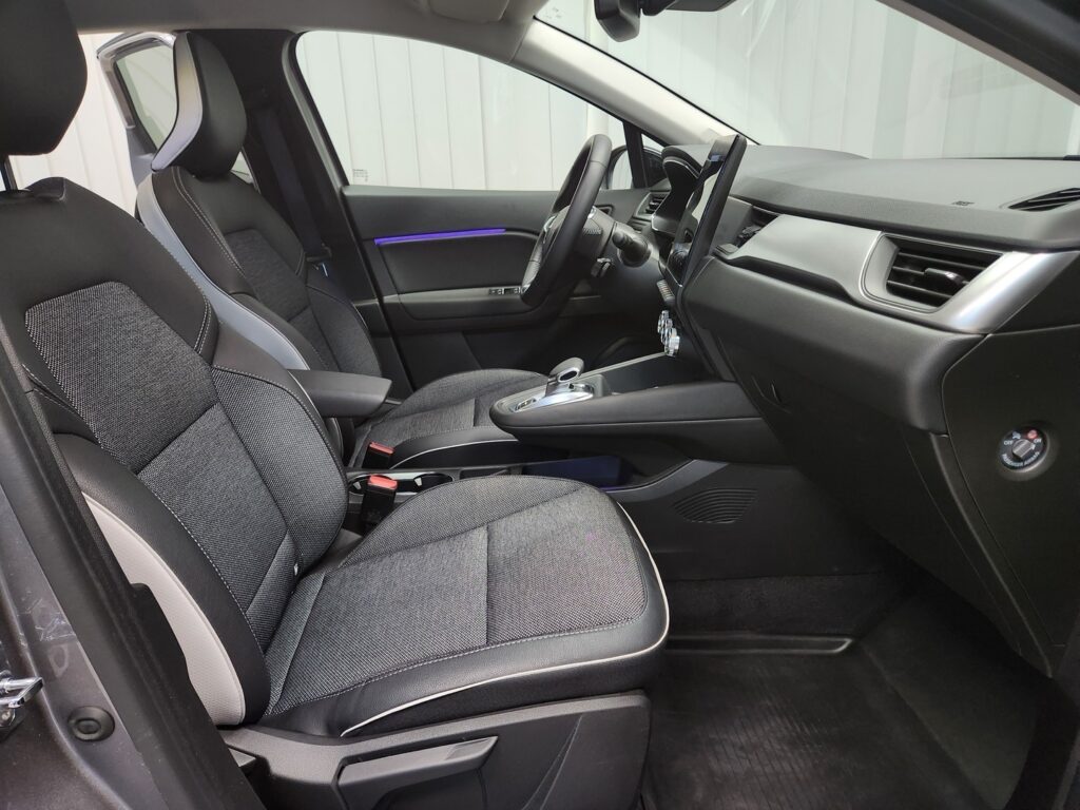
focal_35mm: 23
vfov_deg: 58.9
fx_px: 718
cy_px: 405
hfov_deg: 73.9
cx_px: 540
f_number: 1.8
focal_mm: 5.4
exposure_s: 1/100
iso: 320
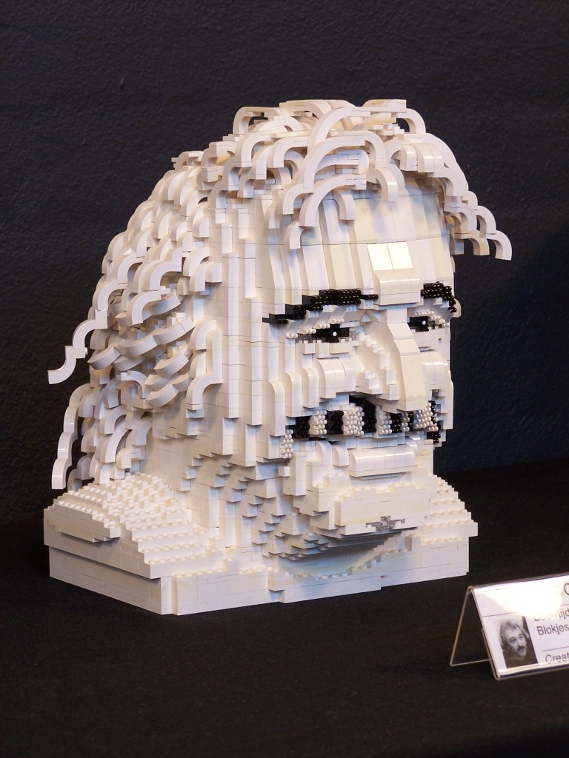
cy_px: 379
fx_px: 2805
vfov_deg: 15.4
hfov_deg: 11.6
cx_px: 284
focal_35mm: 128
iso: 80
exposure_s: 1/3
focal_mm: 21.2
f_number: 3.2
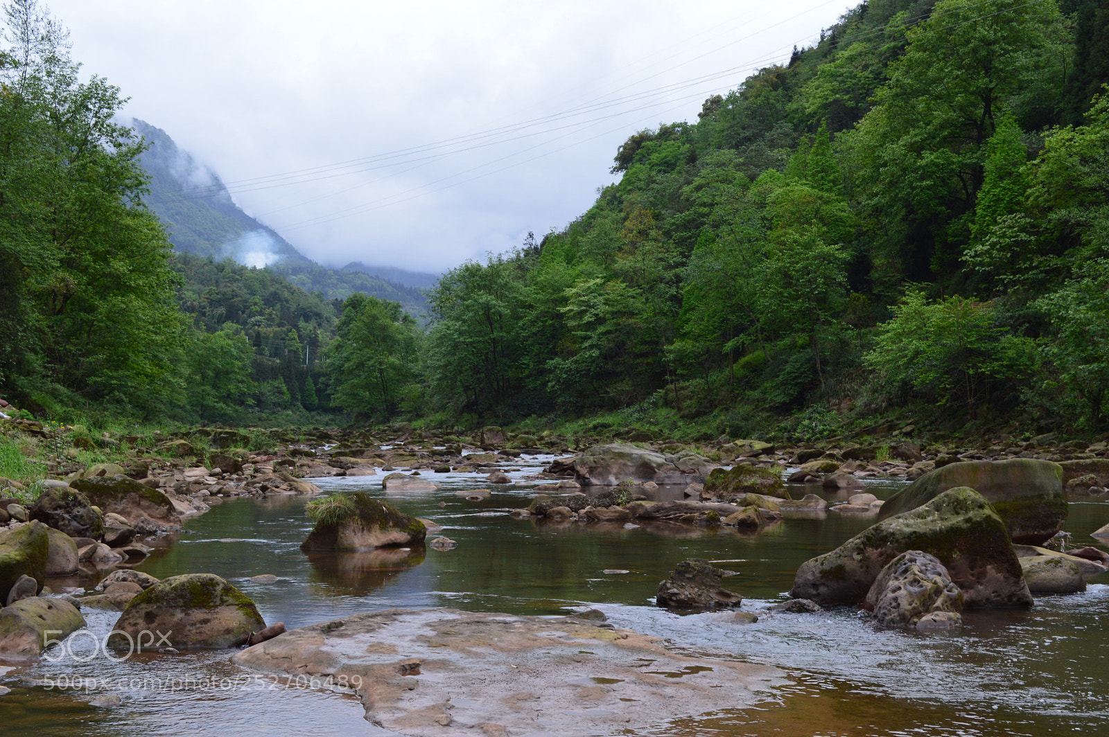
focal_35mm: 48
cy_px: 368
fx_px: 1477
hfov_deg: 41.1
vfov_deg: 28.0
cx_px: 554
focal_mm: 32
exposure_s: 1/125
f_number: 9
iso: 400
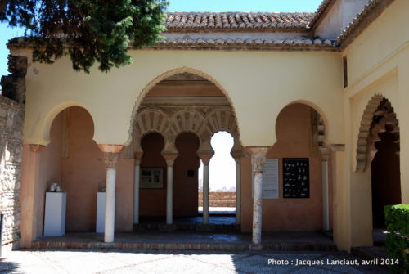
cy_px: 137
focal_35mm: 38
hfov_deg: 51.2
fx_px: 427
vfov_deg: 35.6
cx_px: 204
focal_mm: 25
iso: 100
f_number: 5.6
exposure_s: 1/125
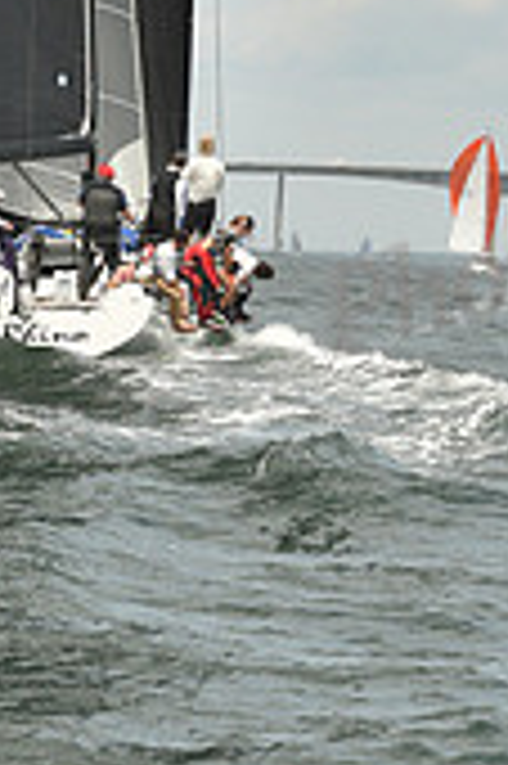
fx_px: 5069
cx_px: 92
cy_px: -387
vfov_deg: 8.4
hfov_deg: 5.7
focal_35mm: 239
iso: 400
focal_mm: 70
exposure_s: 1/1000
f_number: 9
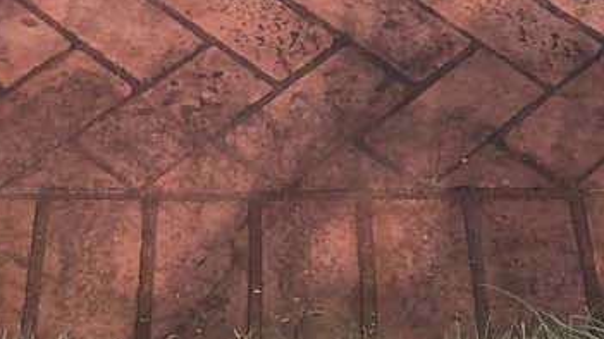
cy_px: -435
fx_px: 2113
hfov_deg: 16.3
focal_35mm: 132
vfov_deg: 8.5
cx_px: 354
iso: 32
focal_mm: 4.15
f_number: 2.2
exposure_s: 1/2053
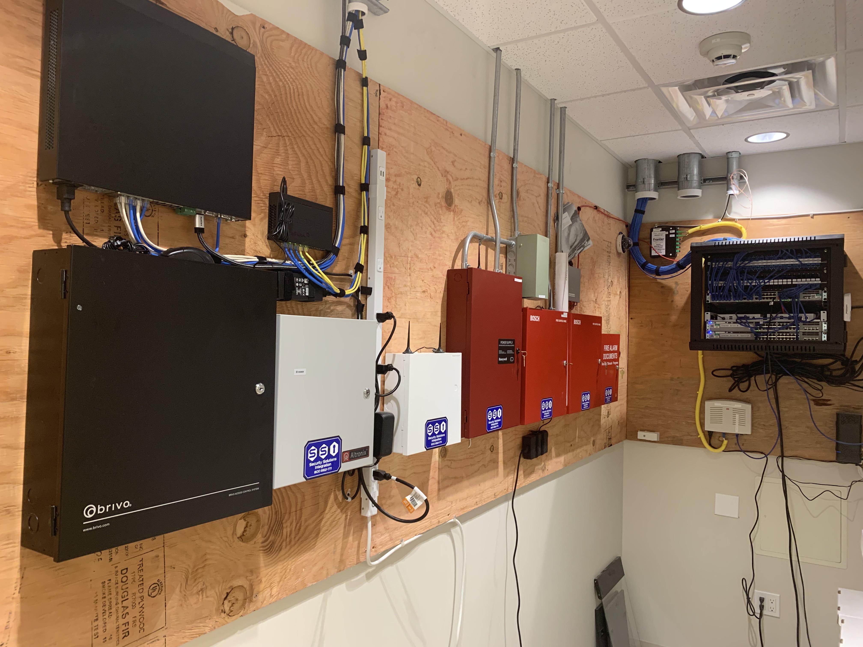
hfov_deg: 67.3
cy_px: 324
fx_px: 648
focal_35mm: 26
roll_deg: -1.0
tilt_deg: -1.2
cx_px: 432
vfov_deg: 53.1
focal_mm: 4.25
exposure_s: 1/60
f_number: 1.8
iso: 125
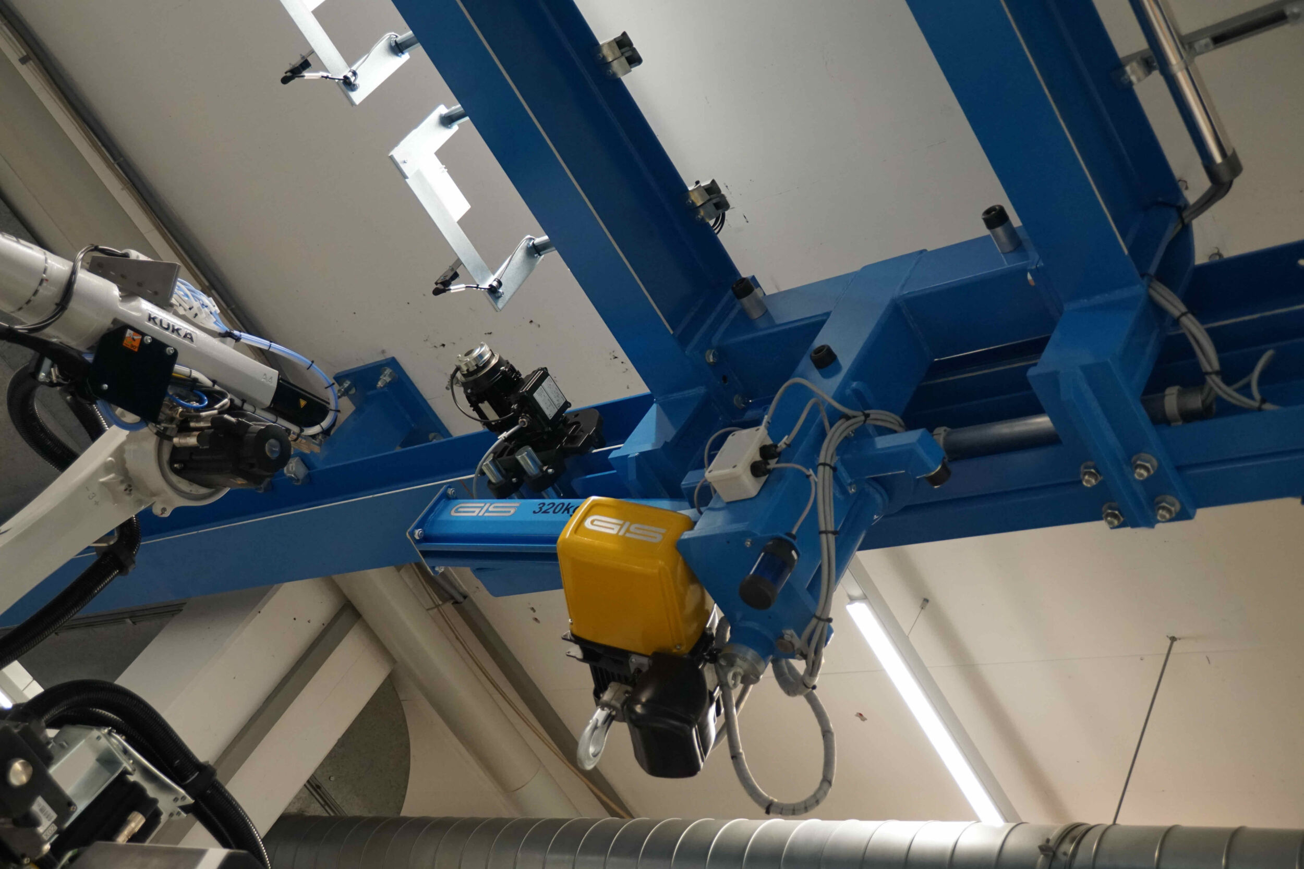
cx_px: 652
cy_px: 434
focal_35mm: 42
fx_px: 1521
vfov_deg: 31.9
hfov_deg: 46.4
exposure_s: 1/160
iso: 1250
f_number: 4
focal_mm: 28
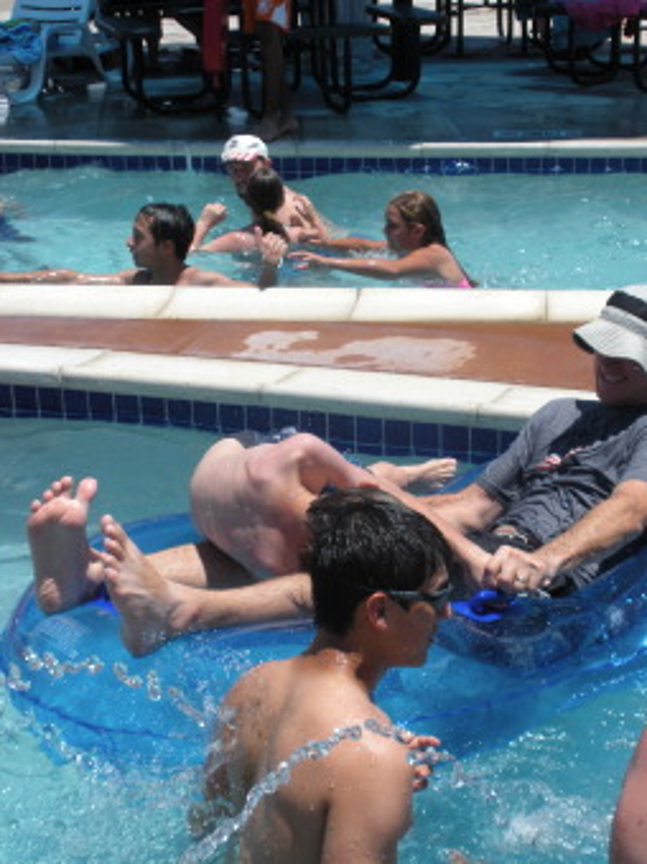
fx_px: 1746
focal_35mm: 70
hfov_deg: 20.9
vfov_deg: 27.8
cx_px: 453
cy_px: 431
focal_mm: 9.1
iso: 64
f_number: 4.4
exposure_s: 1/627
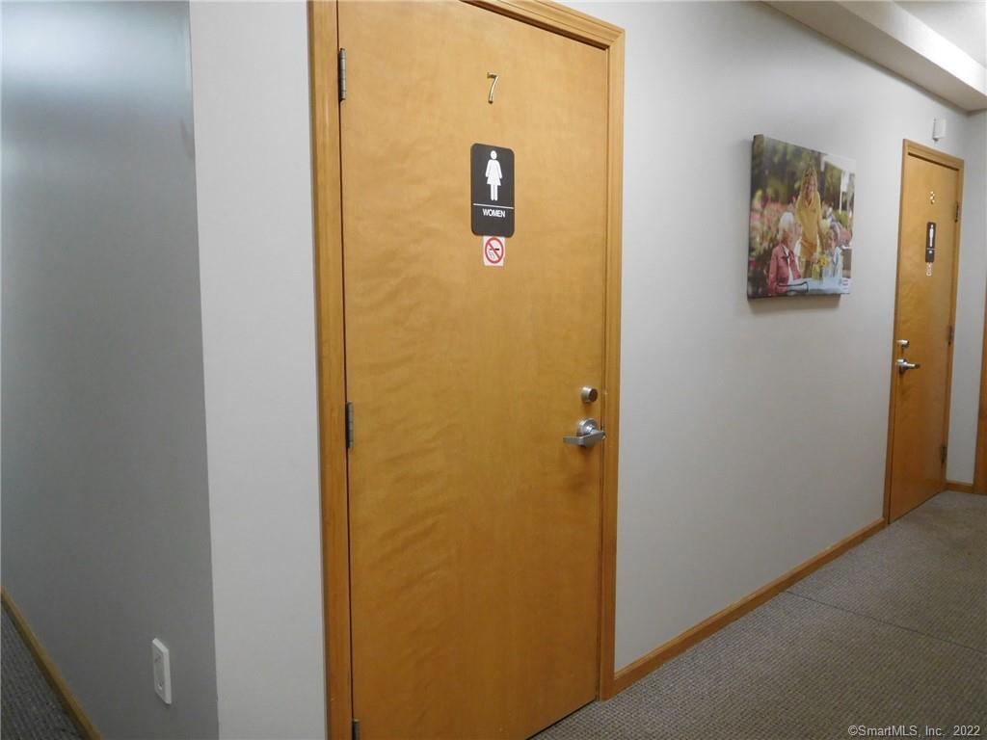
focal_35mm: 25
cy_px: 370
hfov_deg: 69.4
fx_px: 713
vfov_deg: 54.9
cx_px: 494
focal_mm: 4.5
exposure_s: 1/30
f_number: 3.4
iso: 320
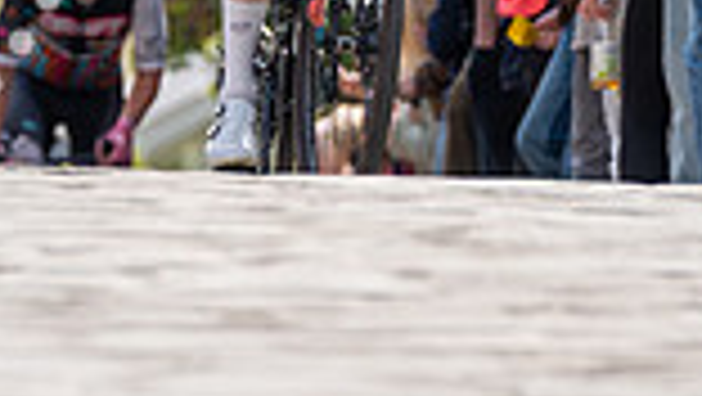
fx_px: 14548
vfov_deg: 1.6
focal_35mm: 781
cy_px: -430
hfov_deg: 2.8
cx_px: 382
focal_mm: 200
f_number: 5
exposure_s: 1/1000
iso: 400
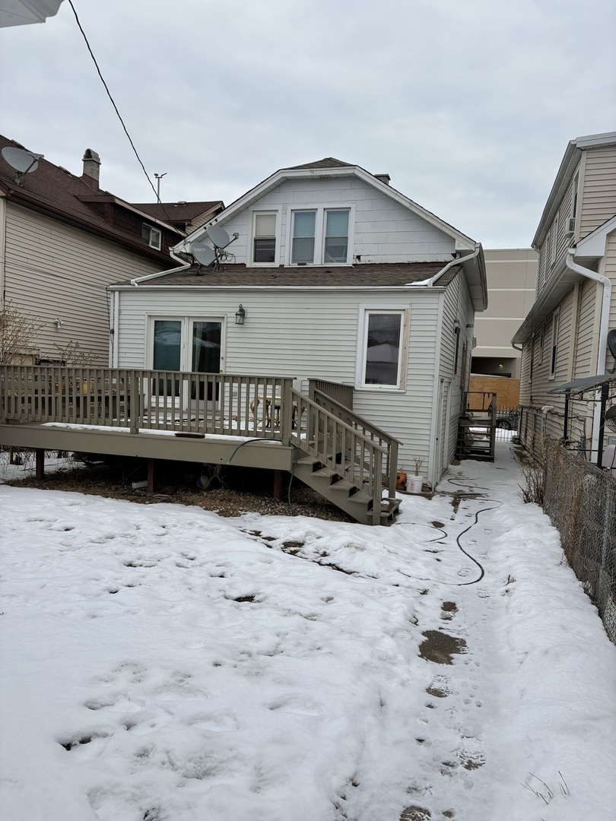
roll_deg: -3.0
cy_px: 410
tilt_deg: -2.5
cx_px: 308
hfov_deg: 53.1
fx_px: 617
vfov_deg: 67.3
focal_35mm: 26
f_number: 1.6
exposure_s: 1/1484
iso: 50
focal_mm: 5.96
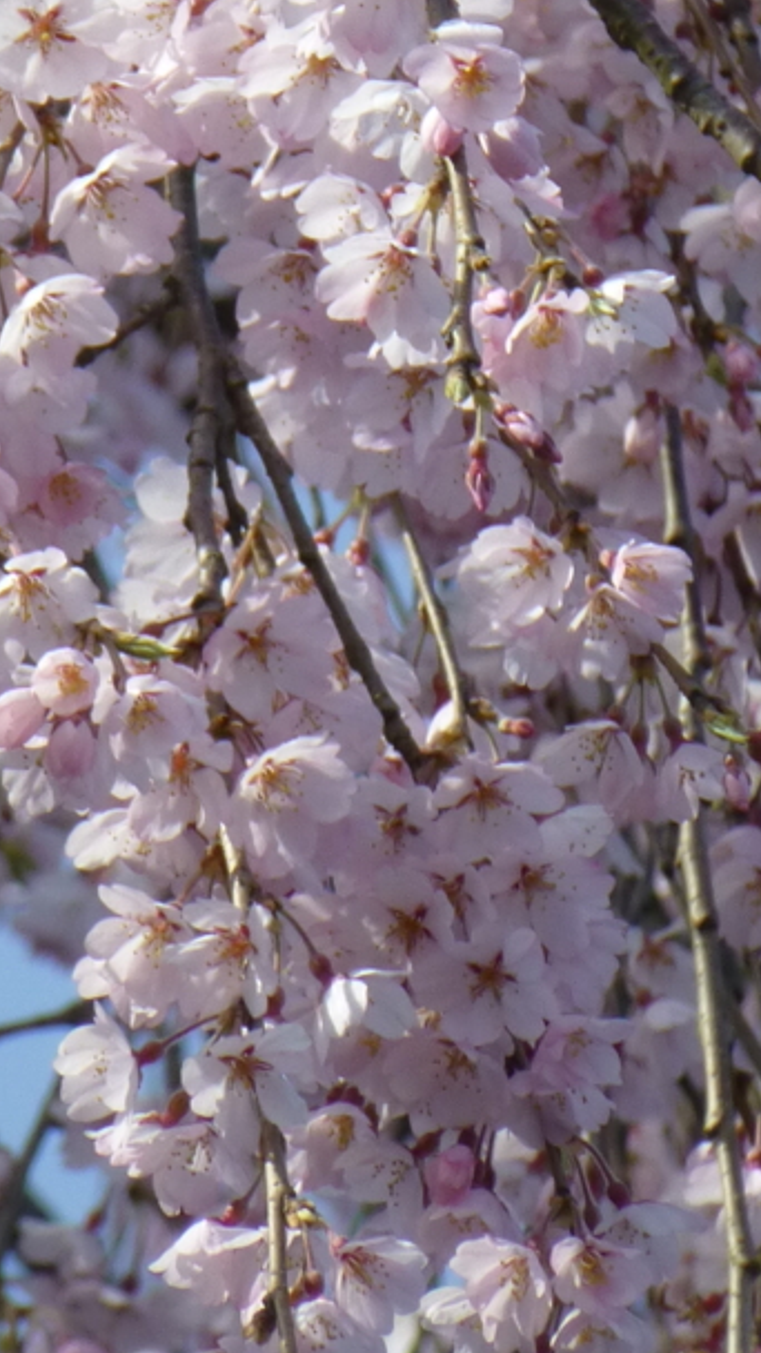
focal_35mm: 1377
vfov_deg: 1.6
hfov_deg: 0.9
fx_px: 49397
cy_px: 425
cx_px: 196
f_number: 6.4
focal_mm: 86
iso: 100
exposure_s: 1/250
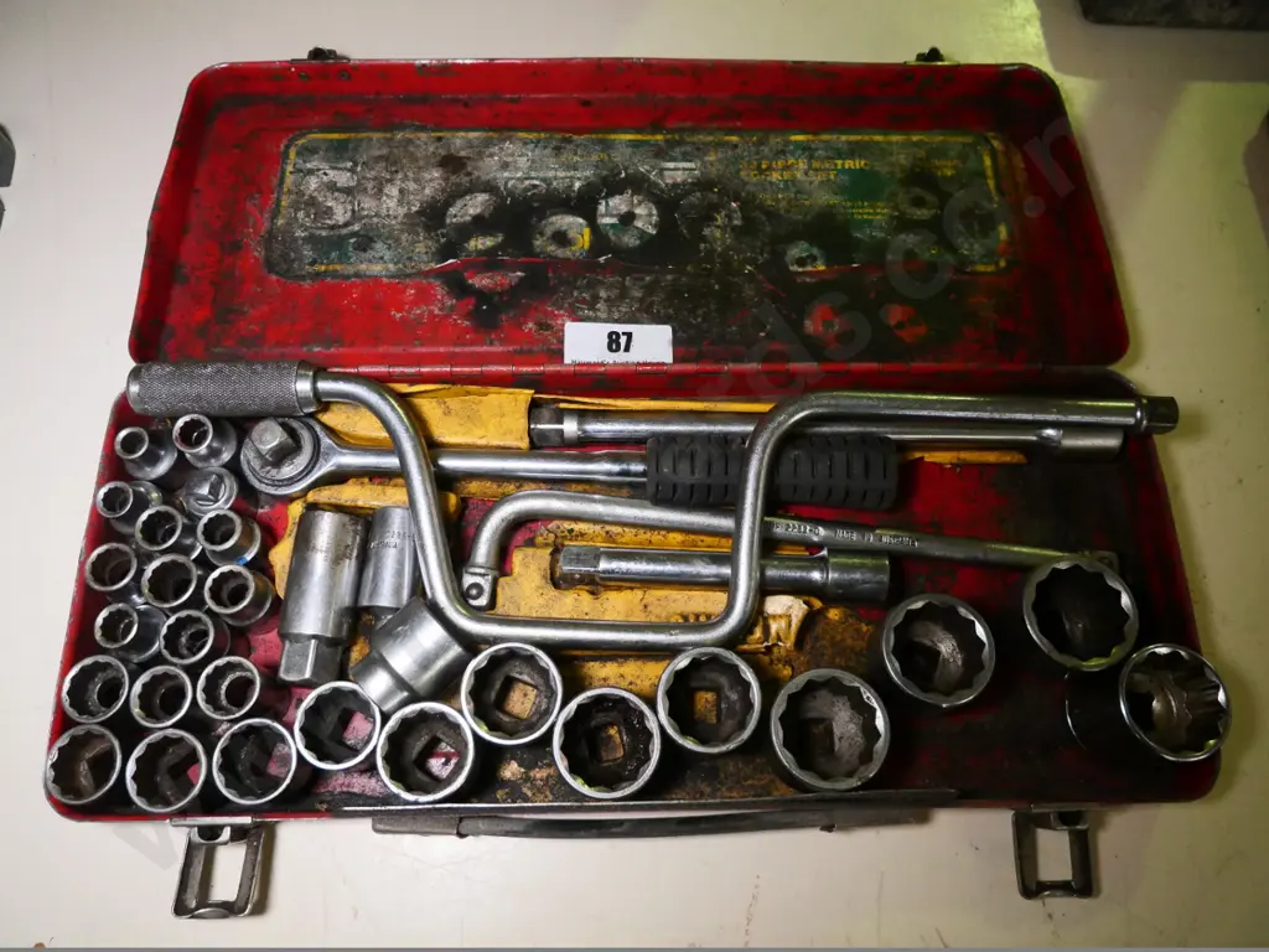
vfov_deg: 56.8
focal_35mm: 24
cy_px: 476
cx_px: 634
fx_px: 880
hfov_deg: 71.6
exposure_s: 1/640
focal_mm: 12
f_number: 3.5
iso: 3200
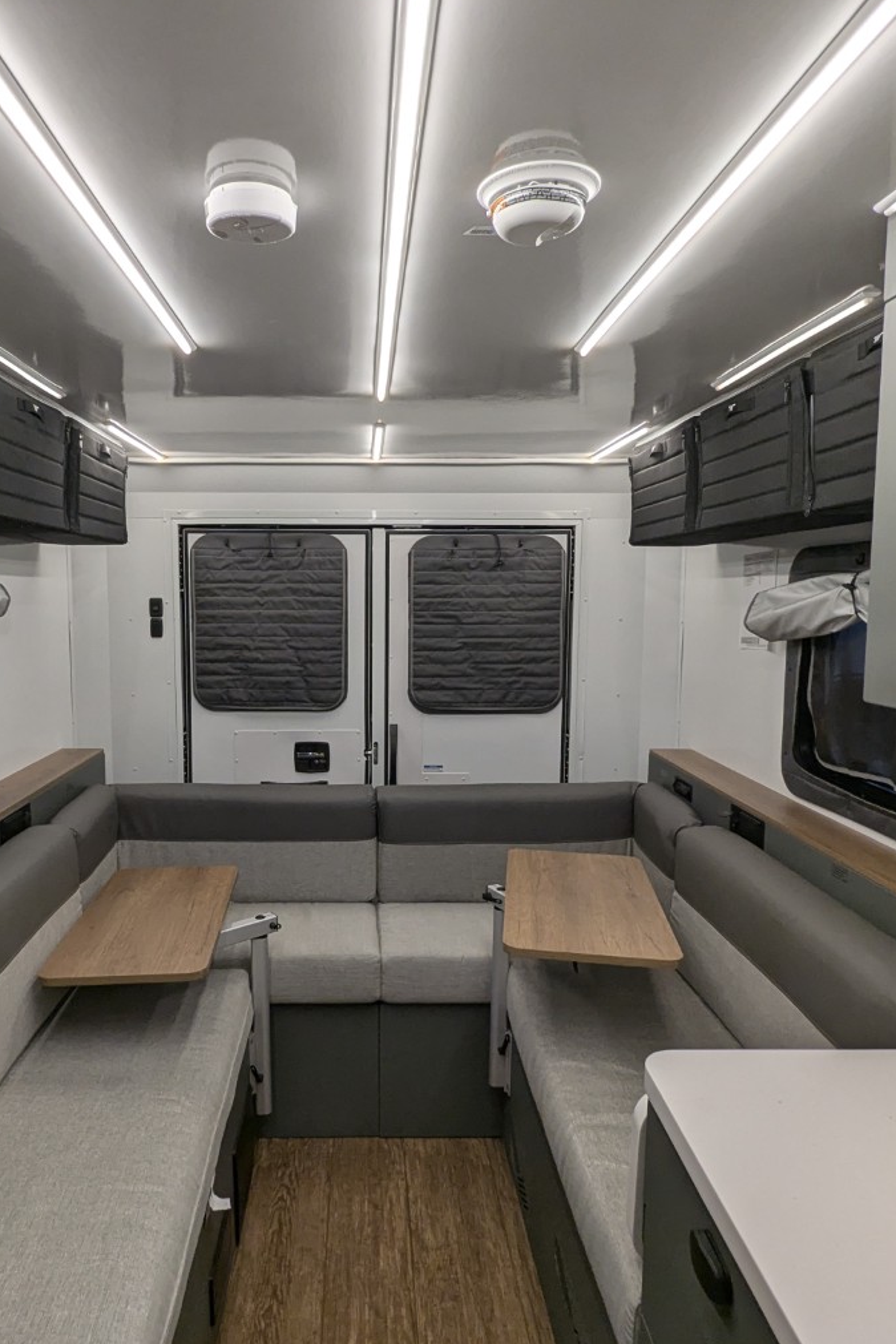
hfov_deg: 54.8
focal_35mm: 23
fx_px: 859
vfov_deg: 76.1
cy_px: 683
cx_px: 368
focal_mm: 2.35
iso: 121
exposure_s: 1/129
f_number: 2.2
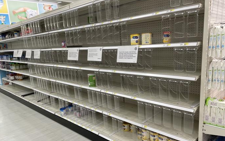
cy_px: 82
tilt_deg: -13.6
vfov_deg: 44.4
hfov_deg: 66.4
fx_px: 172
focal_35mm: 28
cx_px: 113
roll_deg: +3.8
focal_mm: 4.2
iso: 100
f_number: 1.6
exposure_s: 1/102
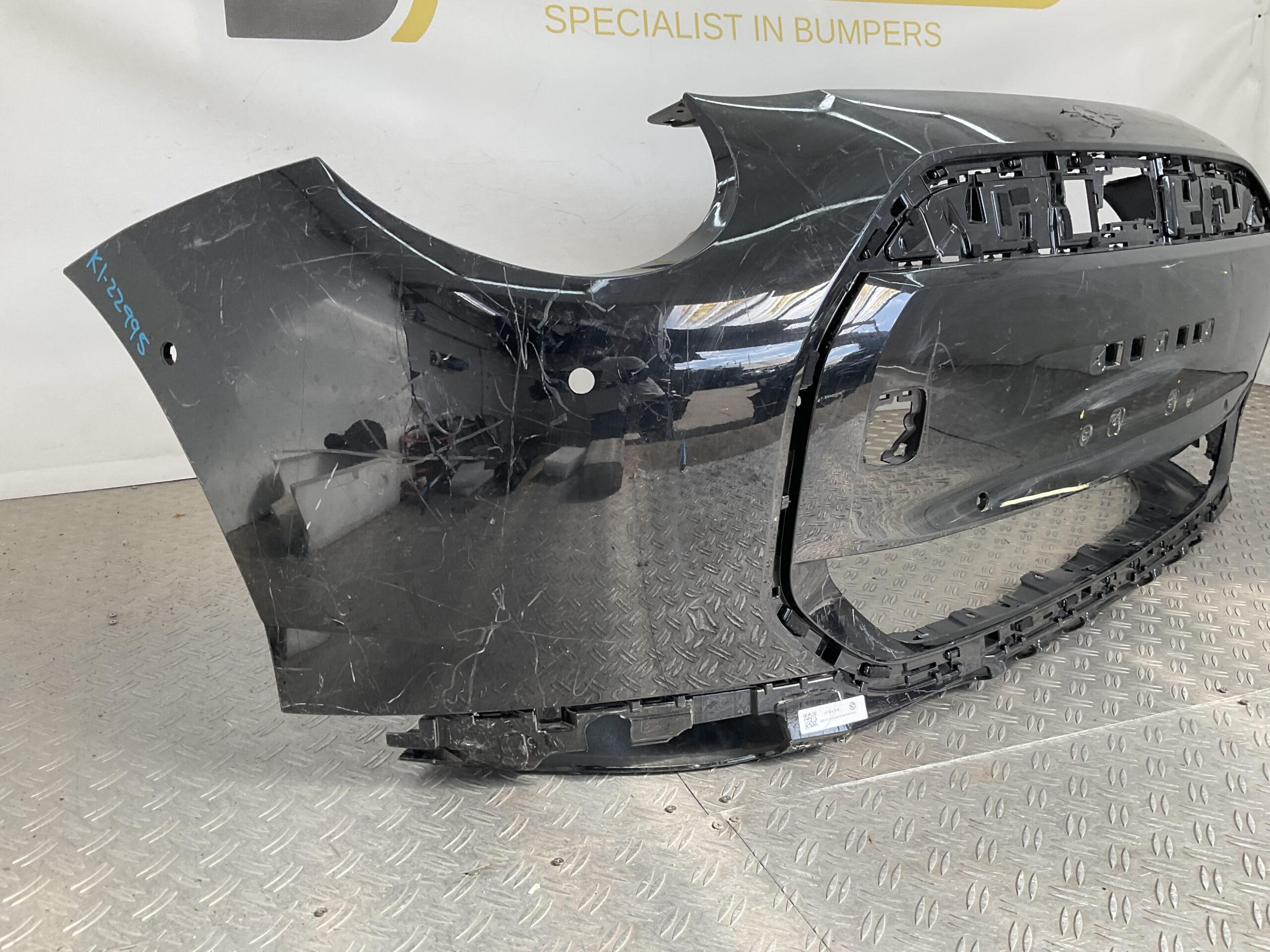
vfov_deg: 48.2
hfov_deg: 61.7
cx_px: 635
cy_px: 476
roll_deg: -1.1
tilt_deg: -16.8
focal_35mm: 29
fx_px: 1064
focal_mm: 3
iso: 16
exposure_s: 1/155
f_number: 1.8
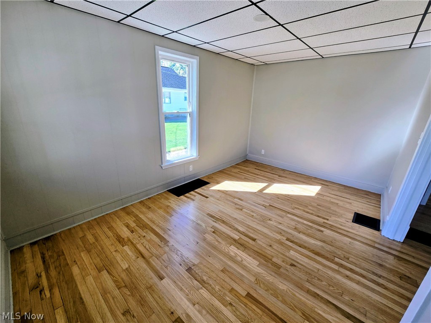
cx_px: 216
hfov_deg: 106.2
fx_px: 162
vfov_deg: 89.9
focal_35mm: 13
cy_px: 162
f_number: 2.2
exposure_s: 1/146
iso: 50
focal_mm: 2.2
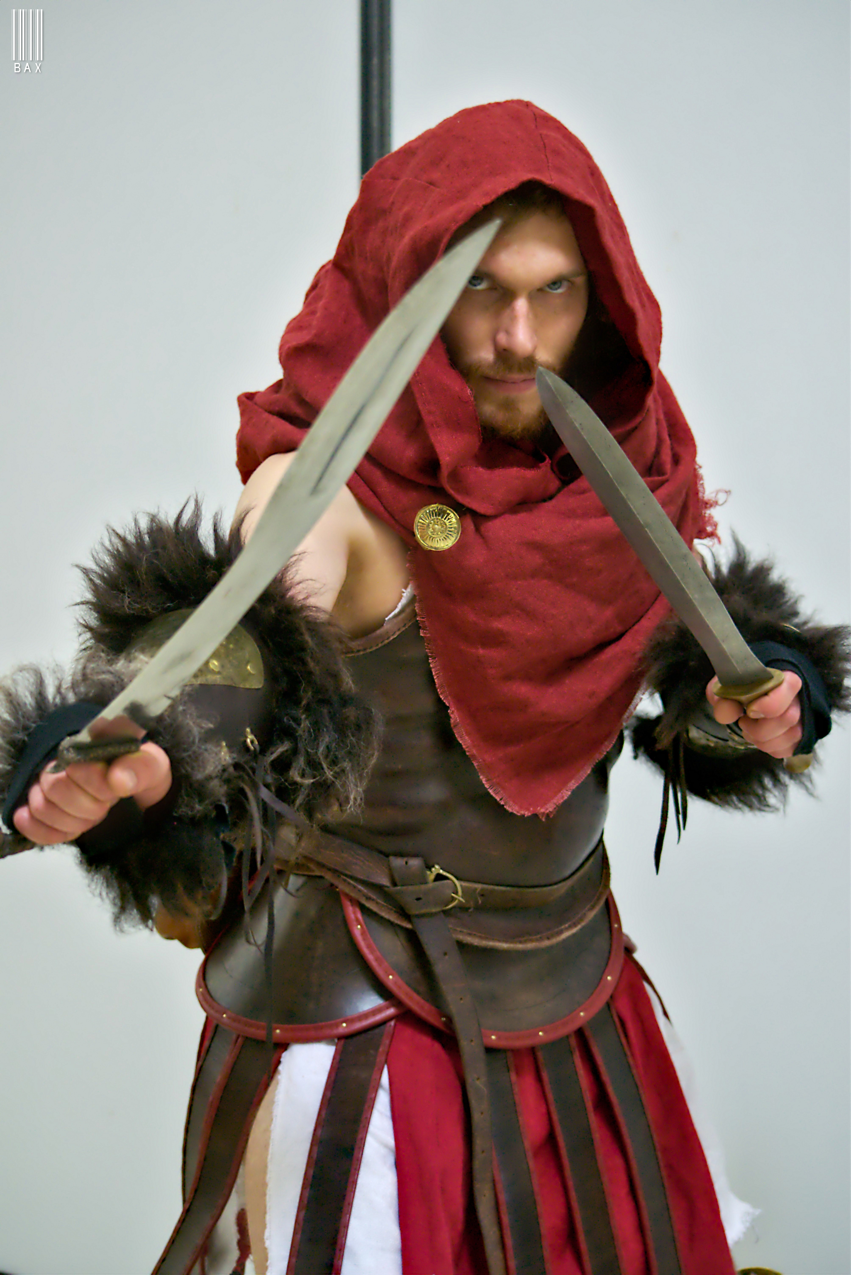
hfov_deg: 15.7
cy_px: 638
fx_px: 3082
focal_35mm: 87
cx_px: 426
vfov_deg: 23.4
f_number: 4.5
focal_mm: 58
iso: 2000
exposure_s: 1/250
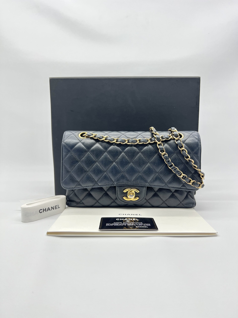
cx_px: 119
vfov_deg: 67.3
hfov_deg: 53.1
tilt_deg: -6.3
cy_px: 159
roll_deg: +0.0
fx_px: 238
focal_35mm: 26
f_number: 1.5
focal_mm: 5.7
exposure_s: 1/100
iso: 40
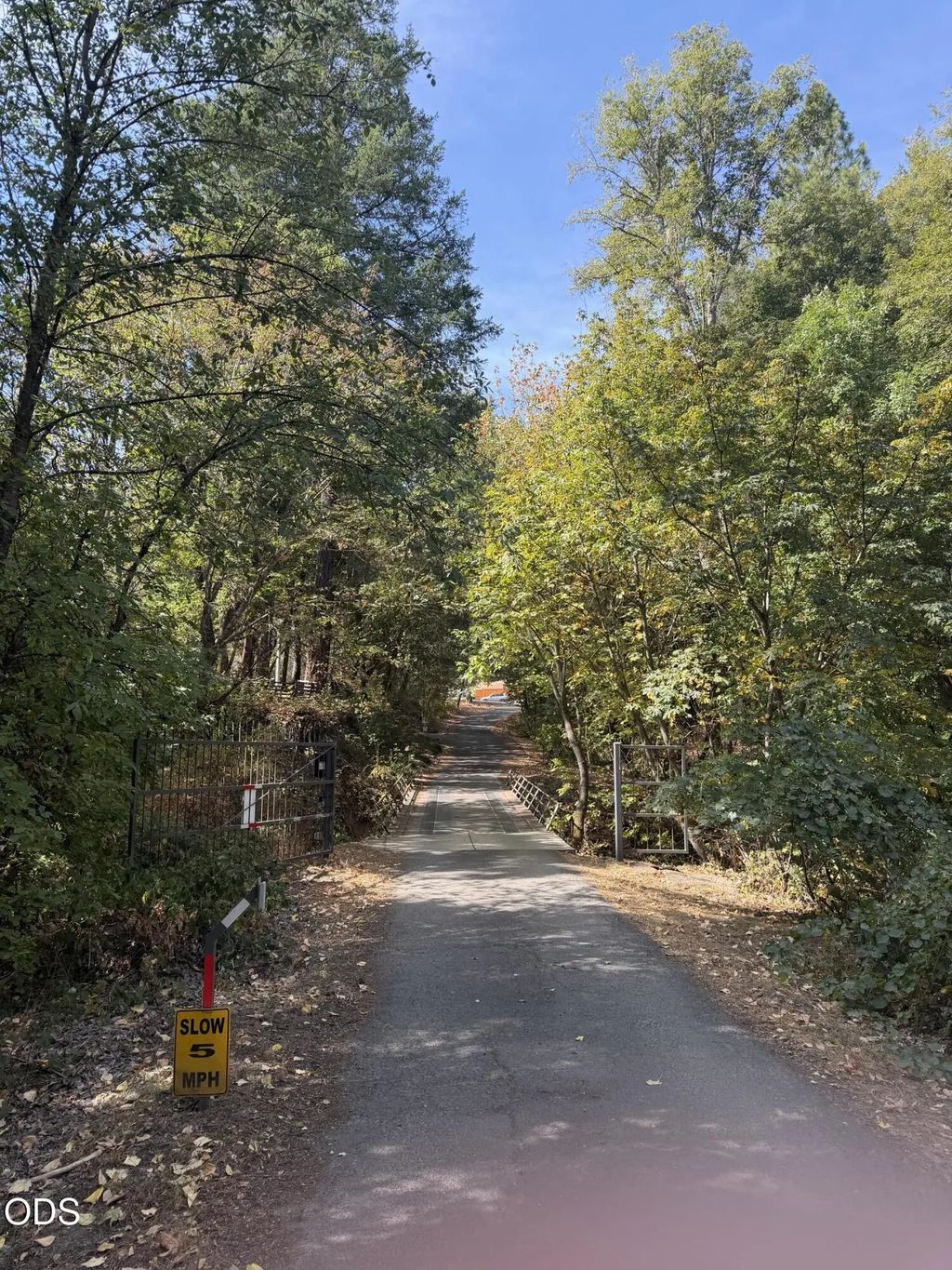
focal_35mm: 24
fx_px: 880
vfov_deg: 71.6
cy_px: 635
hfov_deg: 56.8
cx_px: 476
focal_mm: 6.76
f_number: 1.78
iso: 100
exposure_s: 1/1005
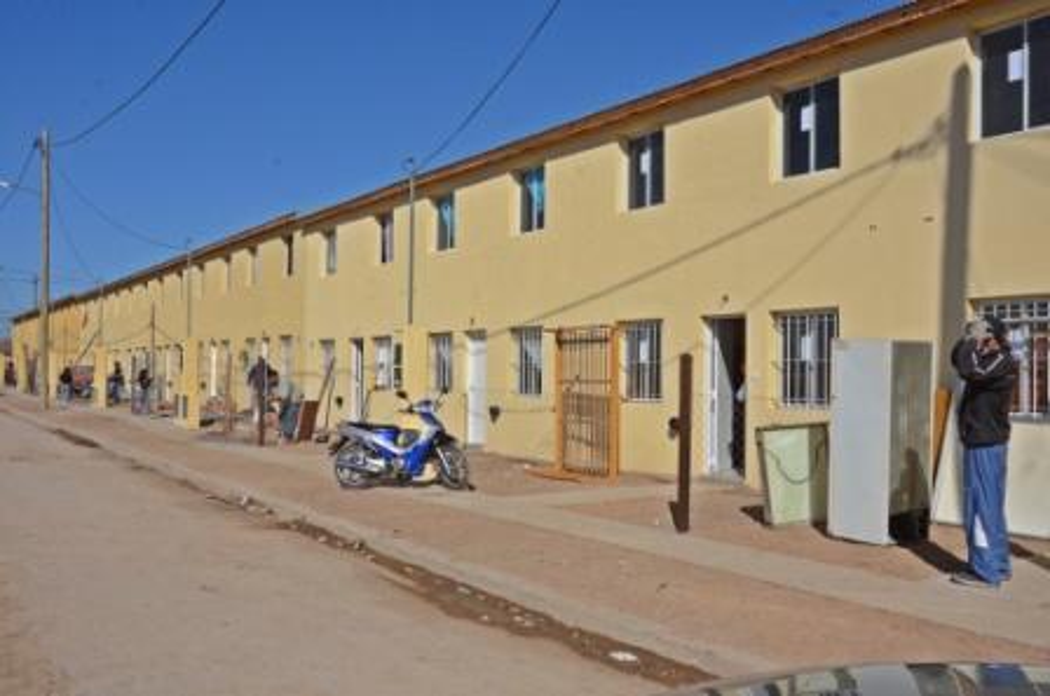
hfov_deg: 59.6
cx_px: 525
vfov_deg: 41.6
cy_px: 348
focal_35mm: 32
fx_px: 917
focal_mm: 21
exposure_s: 1/1000
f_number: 16
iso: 800
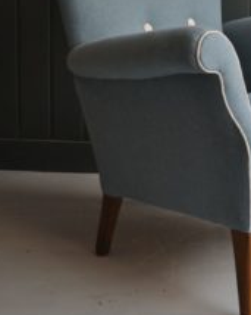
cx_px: 211
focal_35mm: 89
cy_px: 56
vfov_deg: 21.2
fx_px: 827
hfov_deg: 17.1
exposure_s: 1/100
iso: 400
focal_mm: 30
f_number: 4.8
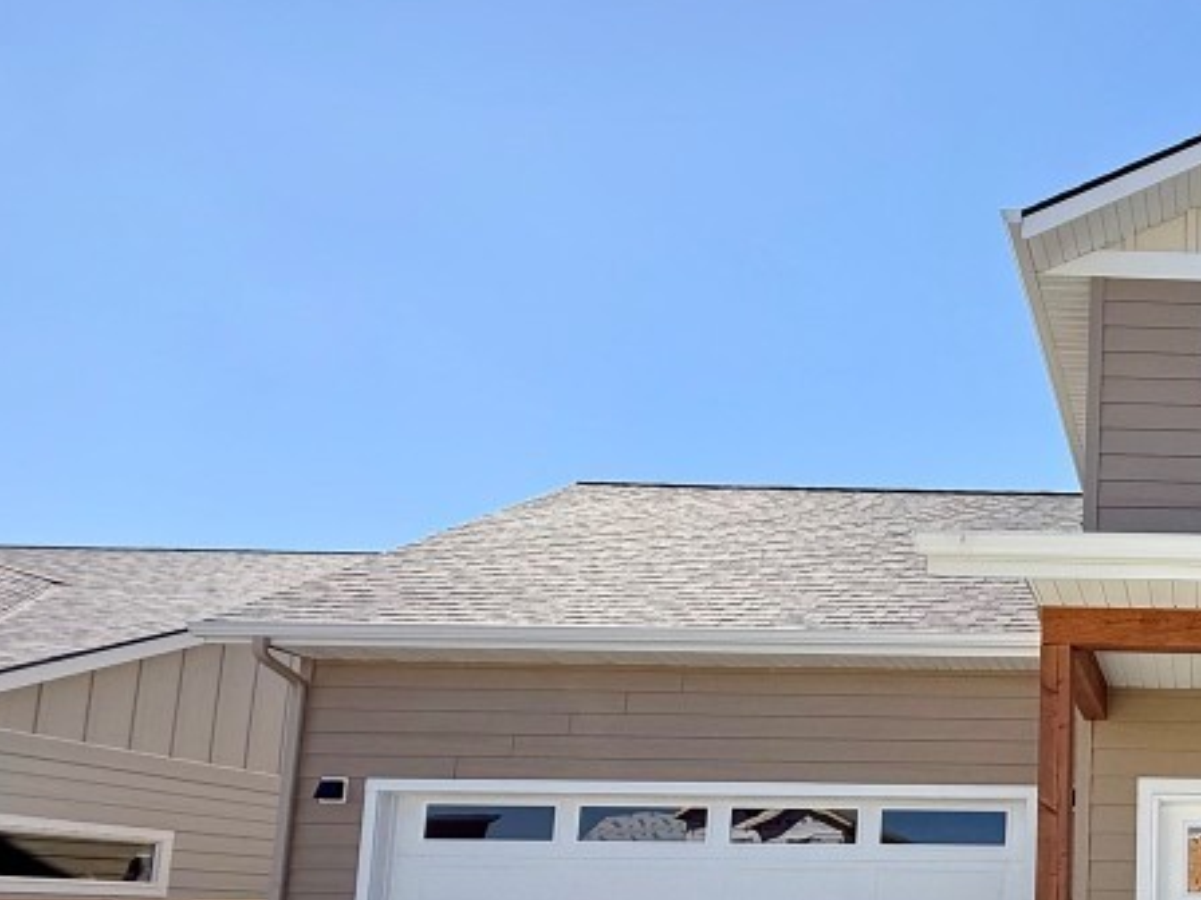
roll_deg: -0.1
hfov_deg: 45.7
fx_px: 1110
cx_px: 1255
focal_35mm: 32
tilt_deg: +6.5
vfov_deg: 41.0
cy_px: 796
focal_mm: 2.22
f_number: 2.2
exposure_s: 1/1033
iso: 50
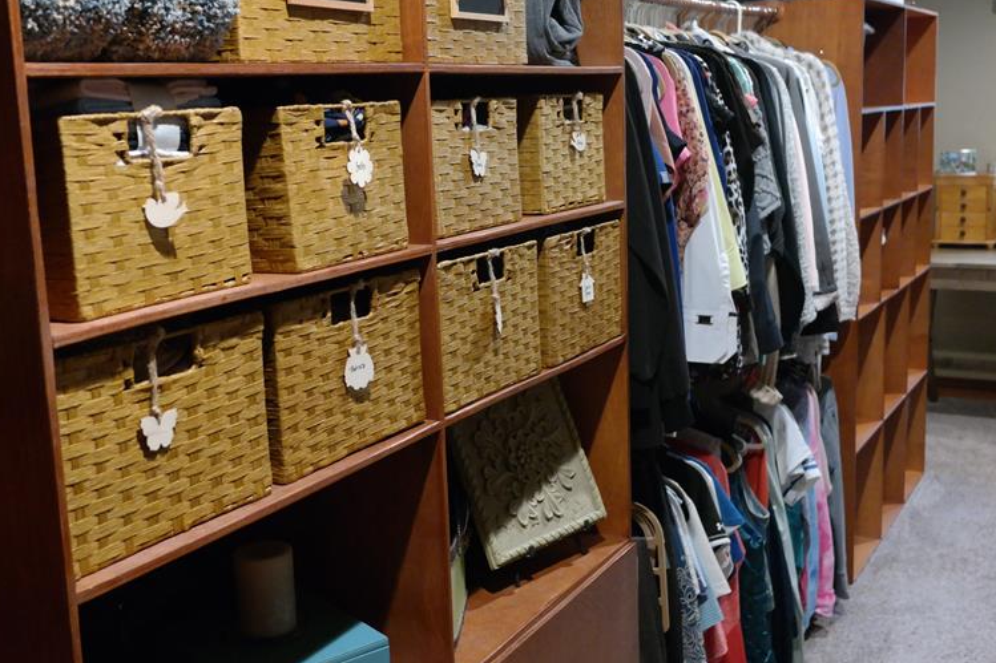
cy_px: 298
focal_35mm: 41
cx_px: 453
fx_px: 1134
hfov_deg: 47.4
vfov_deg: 32.6
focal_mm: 20
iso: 1600
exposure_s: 1/40
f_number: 3.5
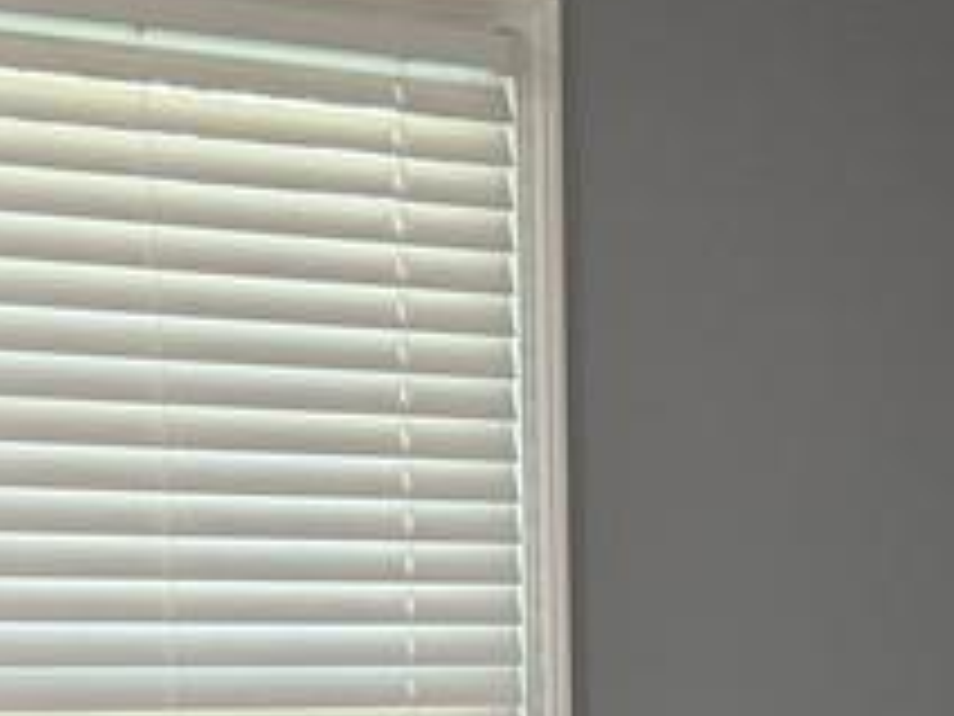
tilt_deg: -6.5
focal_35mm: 116
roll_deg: +1.8
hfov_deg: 16.9
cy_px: 1085
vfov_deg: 12.2
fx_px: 3197
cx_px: 702
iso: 160
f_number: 1.78
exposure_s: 1/60
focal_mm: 6.76
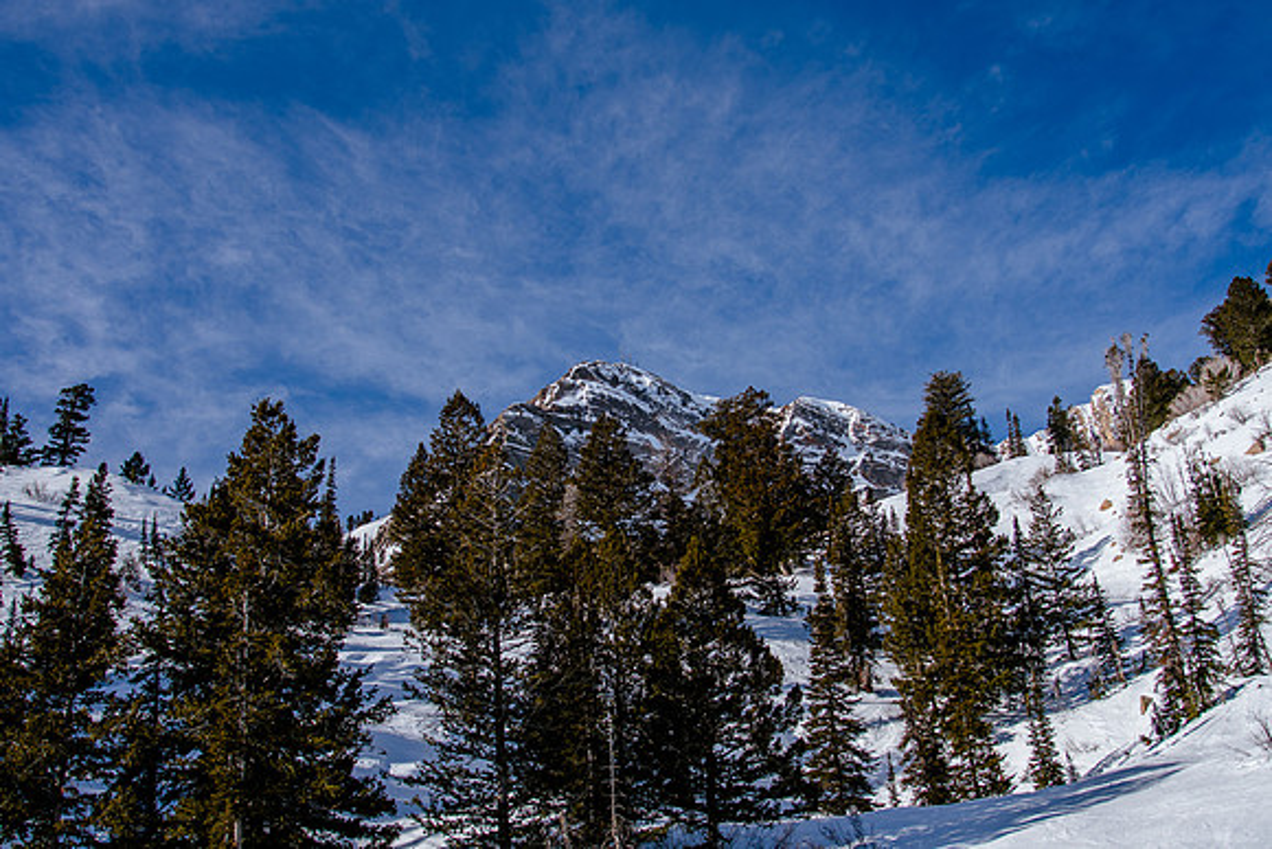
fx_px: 1272
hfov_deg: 53.1
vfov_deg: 36.9
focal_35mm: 36
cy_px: 424
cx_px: 636
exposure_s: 1/1250
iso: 200
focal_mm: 24
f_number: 5.6
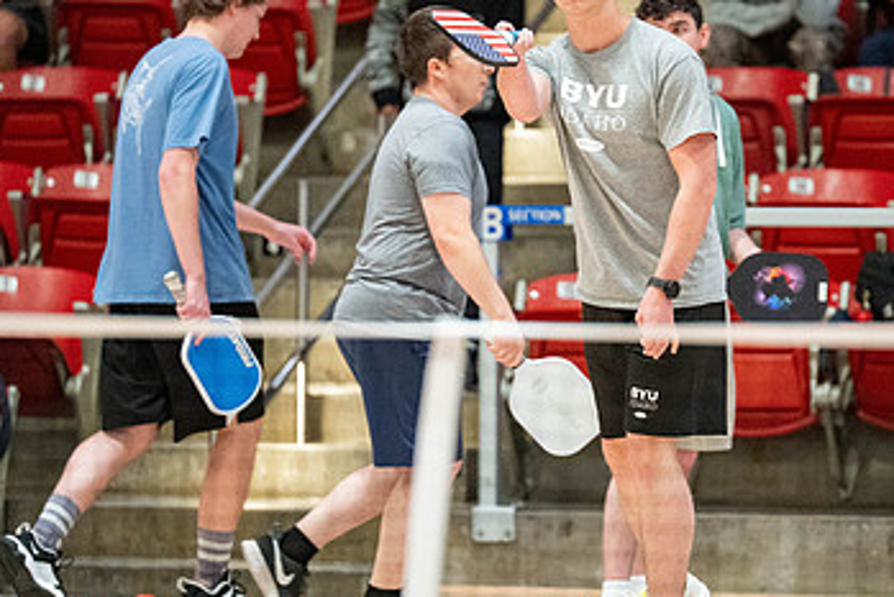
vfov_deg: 4.1
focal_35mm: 332
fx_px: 8248
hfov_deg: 6.2
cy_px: 270
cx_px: 584
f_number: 2.8
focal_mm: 200
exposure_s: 1/500
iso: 5000
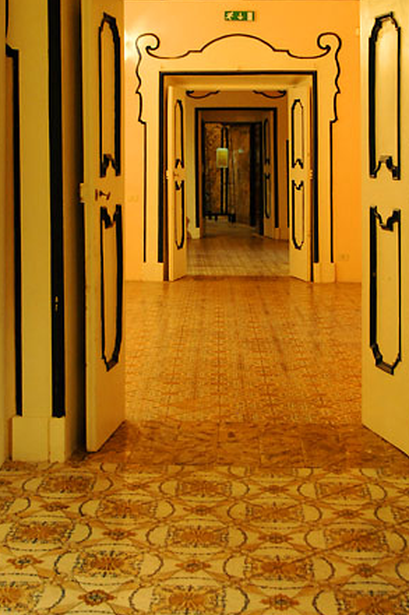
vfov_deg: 36.0
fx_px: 938
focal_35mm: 55
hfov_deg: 24.6
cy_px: 225
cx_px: 237
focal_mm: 26
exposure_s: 1/20
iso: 400
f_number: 3.8
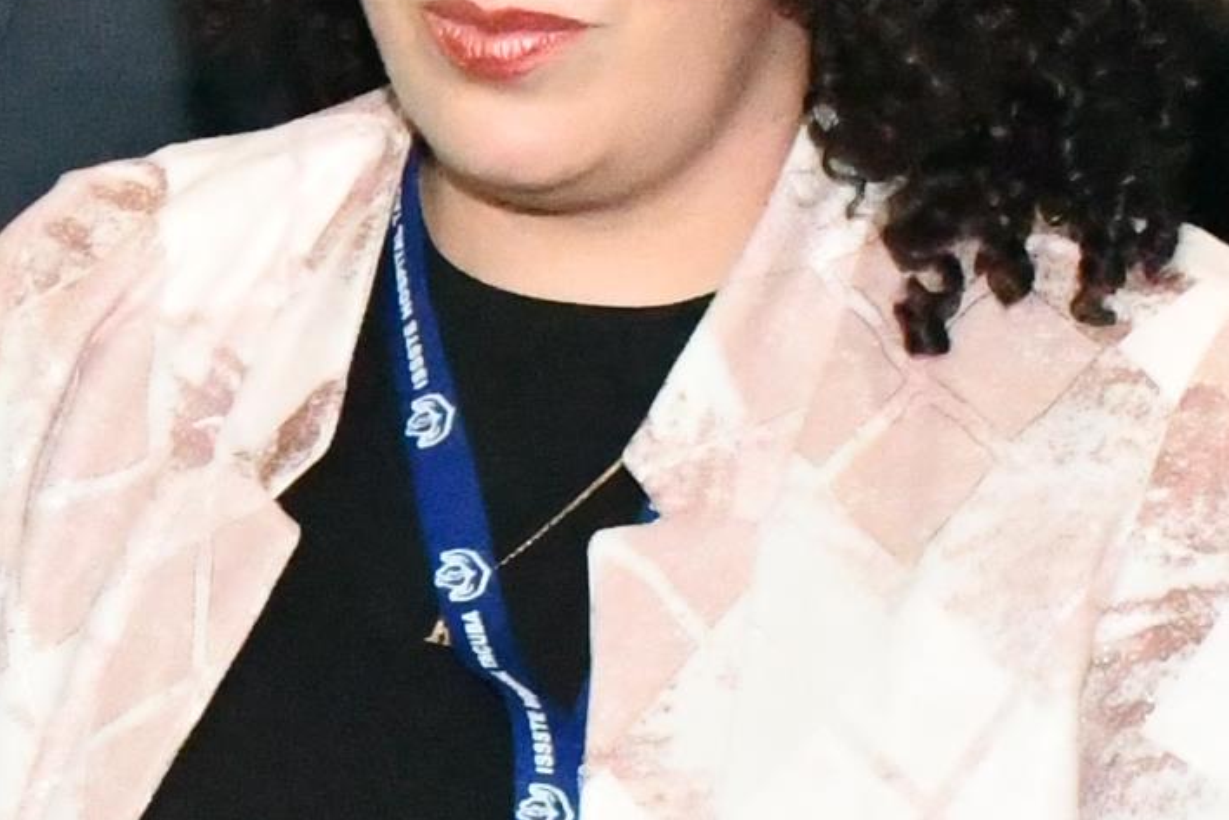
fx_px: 9661
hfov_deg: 7.2
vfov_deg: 4.9
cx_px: -382
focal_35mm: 283
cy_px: 667
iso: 18000
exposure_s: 1/100
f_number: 9
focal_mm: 32
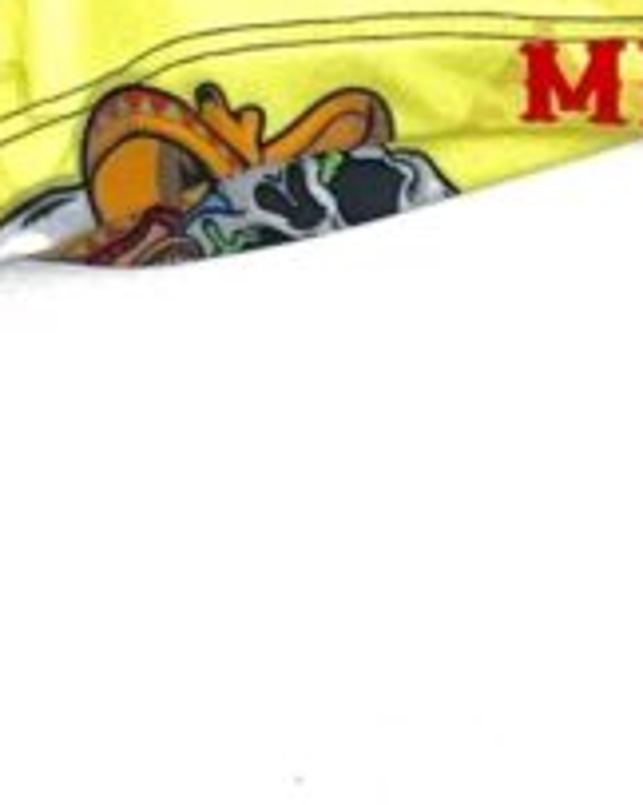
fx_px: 3574
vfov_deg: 11.2
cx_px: -314
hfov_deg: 10.0
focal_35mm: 150
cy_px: -968
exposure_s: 1/1261
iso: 32
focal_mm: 4.2
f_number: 1.6
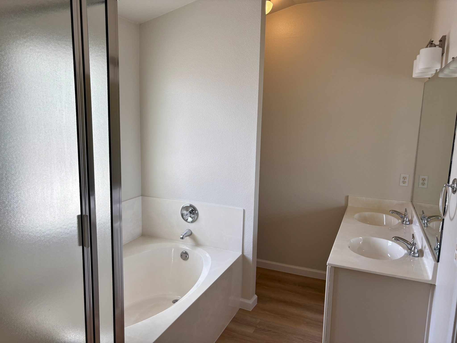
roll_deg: -0.3
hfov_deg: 67.3
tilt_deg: -8.7
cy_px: 172
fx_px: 343
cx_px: 228
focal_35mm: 26
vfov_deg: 53.1
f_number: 1.6
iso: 40
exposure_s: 1/148
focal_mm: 5.96
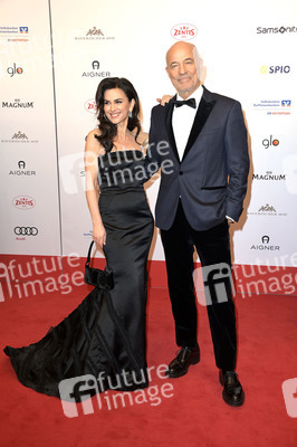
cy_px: 224
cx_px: 148
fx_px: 496
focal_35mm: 40
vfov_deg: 48.5
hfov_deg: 33.3
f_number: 6.3
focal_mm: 40
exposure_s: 1/250
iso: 400
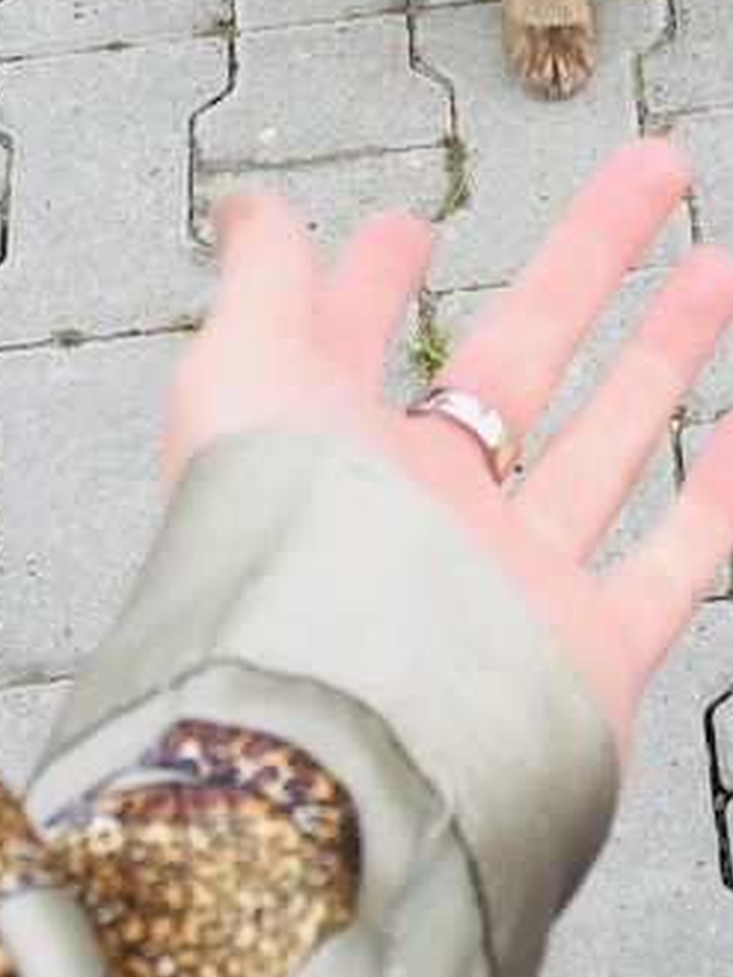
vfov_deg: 22.7
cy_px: -101
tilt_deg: -55.2
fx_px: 2285
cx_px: 552
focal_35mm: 81
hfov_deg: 18.1
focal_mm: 4.15
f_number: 2.2
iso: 25
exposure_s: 1/159
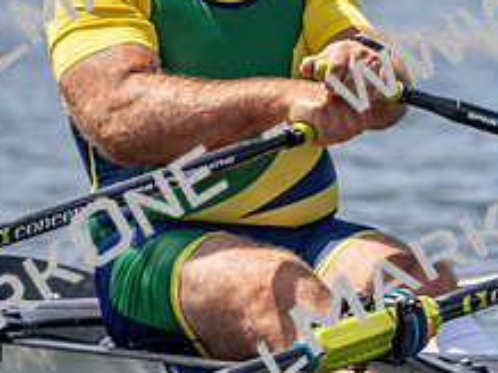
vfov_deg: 2.3
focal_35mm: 638
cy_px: 119
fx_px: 9174
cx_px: 607
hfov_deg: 3.1
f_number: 5.6
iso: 250
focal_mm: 250
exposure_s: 1/2000
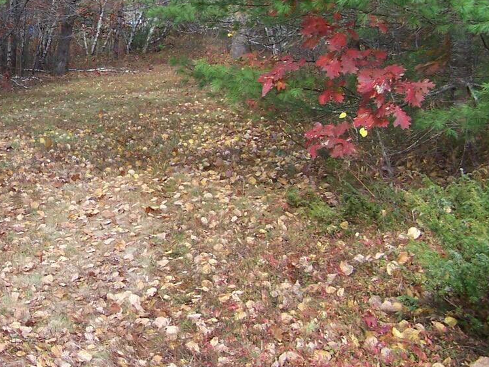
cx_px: 8
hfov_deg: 23.7
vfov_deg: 18.5
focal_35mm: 79
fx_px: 1116
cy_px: 81
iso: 80
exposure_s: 1/200
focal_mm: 6.3
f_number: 2.8
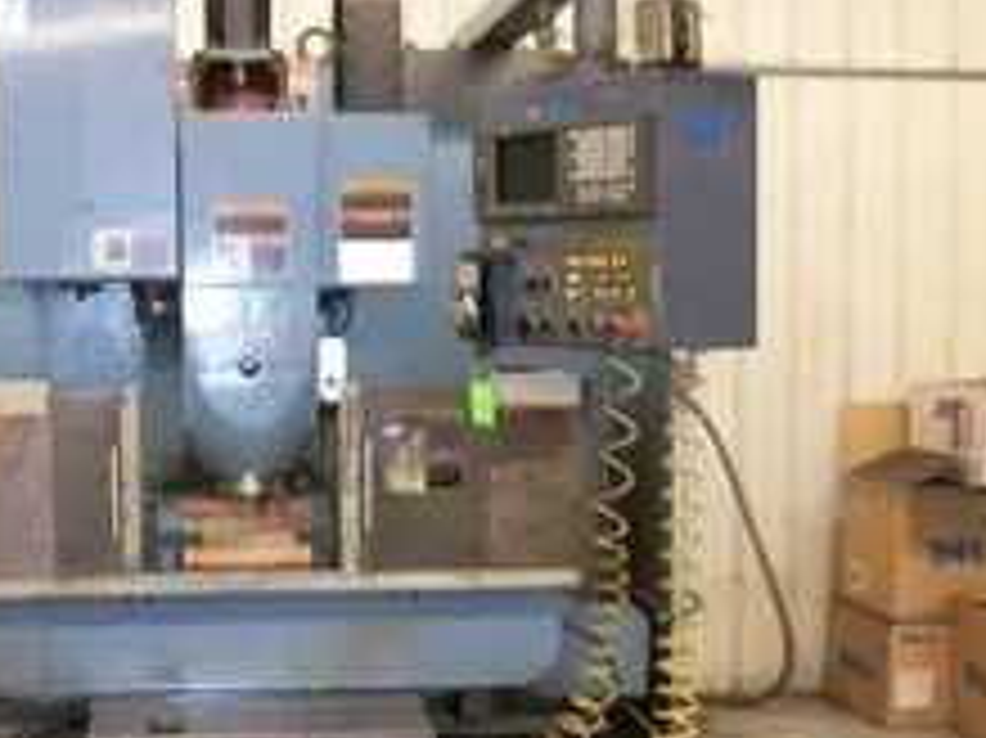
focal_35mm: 64
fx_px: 1822
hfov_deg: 29.9
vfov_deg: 22.8
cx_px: 275
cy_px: 506
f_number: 3.1
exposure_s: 1/30
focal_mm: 6.3
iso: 250
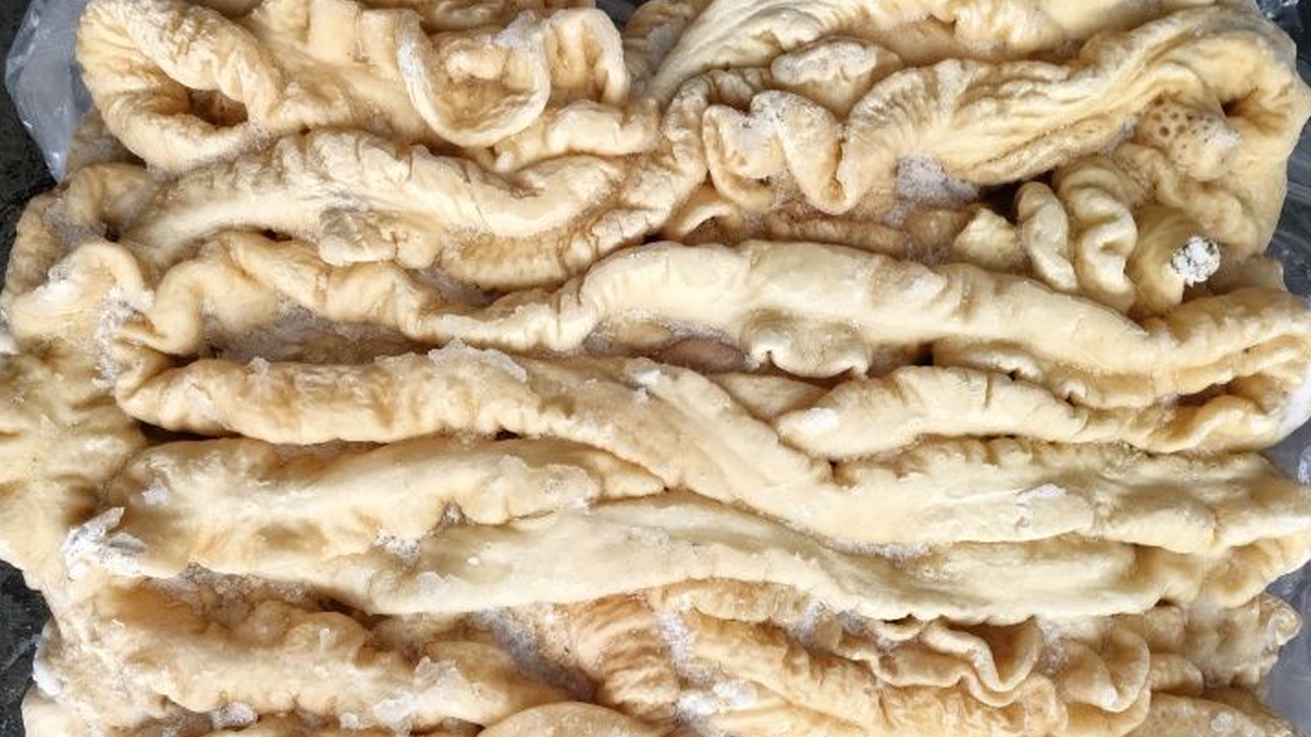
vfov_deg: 35.5
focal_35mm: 33
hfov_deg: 59.5
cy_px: 430
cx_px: 671
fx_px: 1147
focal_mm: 5.75
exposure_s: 1/50
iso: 400
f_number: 4
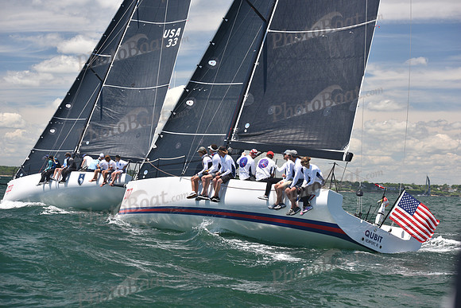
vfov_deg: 19.5
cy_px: 154
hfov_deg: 28.8
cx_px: 230
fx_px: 897
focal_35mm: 70
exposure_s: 1/800
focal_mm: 70
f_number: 5.6
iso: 320
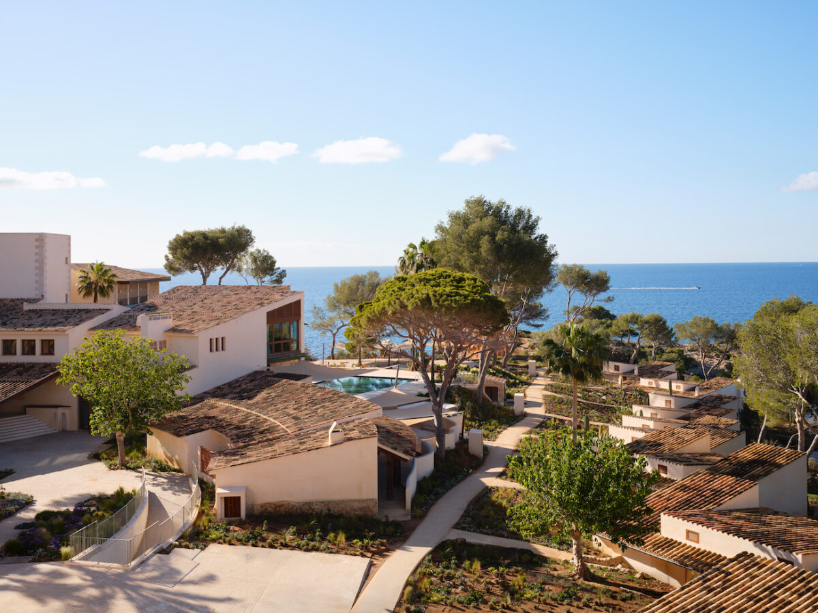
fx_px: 851
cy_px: 306
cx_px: 409
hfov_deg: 51.4
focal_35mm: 36
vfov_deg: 39.7
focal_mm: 45
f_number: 11
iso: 250
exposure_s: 1/250
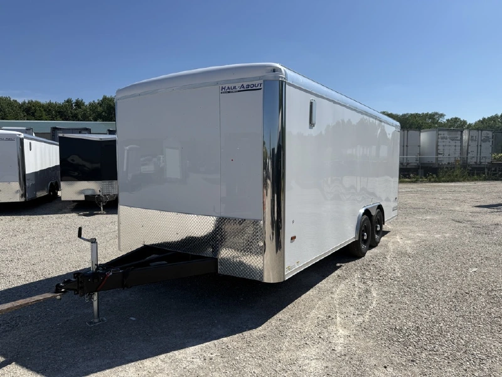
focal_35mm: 24
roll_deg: +0.0
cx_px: 251
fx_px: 348
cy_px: 188
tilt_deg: -4.3
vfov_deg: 56.8
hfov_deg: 71.6
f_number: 1.78
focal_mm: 6.76
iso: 80
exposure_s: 1/8130
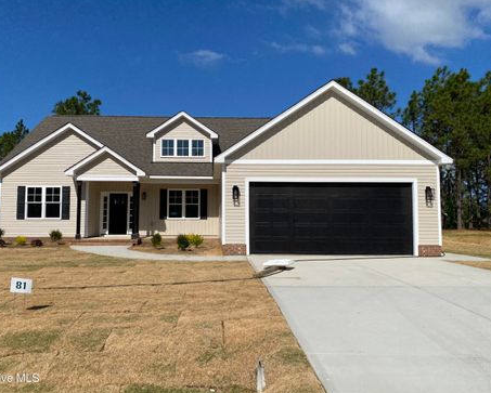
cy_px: 193
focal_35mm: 28
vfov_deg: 51.6
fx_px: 407
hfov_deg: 62.1
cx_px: 223
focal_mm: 4.25
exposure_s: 1/6410
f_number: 1.8
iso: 32
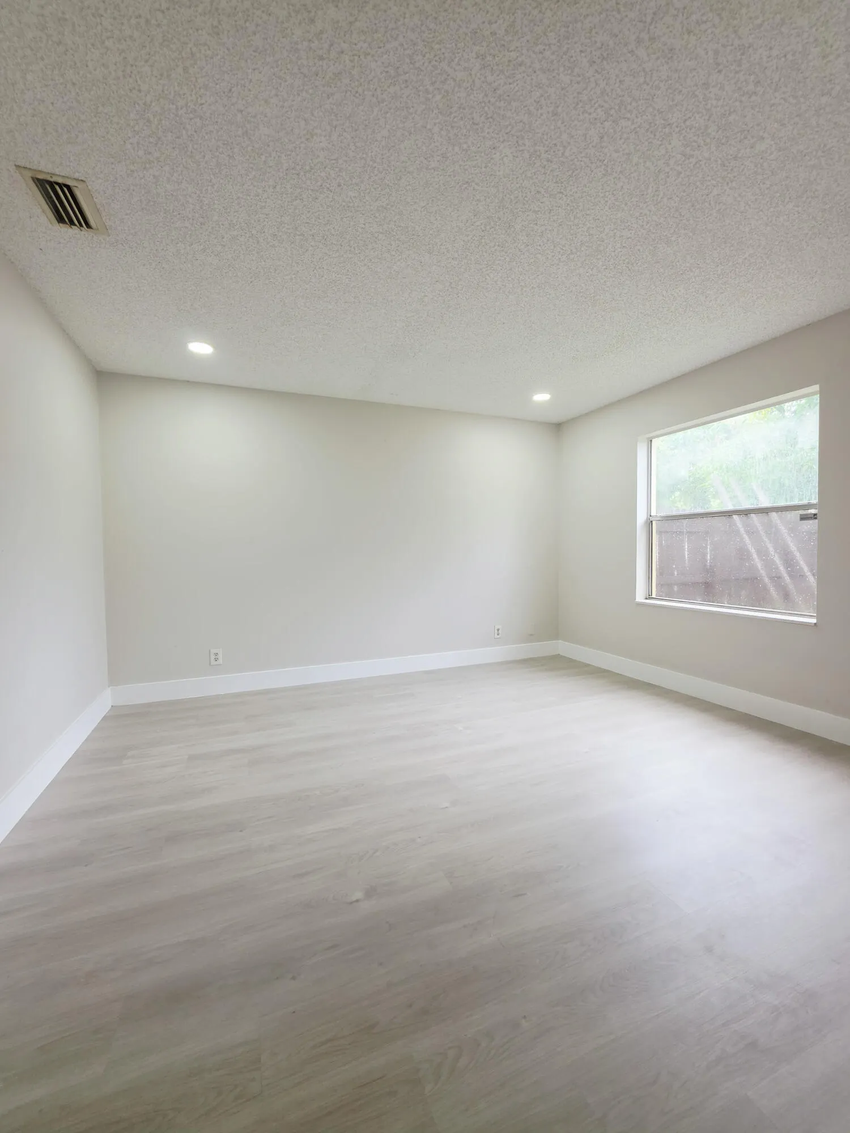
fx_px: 426
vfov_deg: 106.2
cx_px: 425
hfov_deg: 89.9
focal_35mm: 13
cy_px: 566
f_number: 1.9
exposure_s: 1/120
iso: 100
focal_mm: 2.2
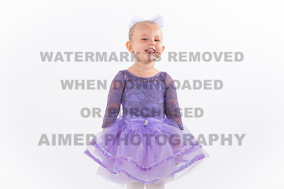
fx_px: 1677
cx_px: 151
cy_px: 77
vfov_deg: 6.5
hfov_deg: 9.7
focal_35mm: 213
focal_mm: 180
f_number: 11
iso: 320
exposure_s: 1/200
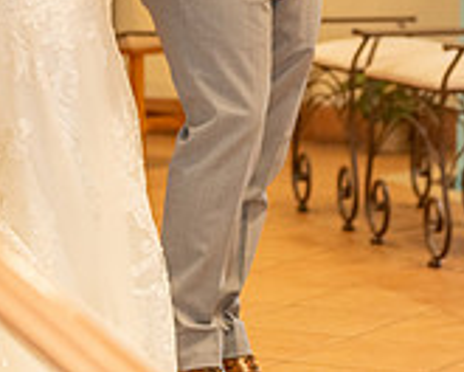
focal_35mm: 181
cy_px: -170
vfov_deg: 8.4
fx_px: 2486
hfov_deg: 10.7
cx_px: 222
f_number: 2.8
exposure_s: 1/160
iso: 1600
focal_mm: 55
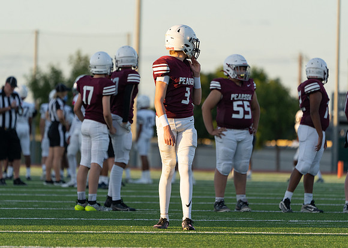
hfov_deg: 5.4
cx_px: 174
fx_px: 3707
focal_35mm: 375
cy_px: 124
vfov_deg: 3.8
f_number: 5.6
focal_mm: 358
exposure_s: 1/1250
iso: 800
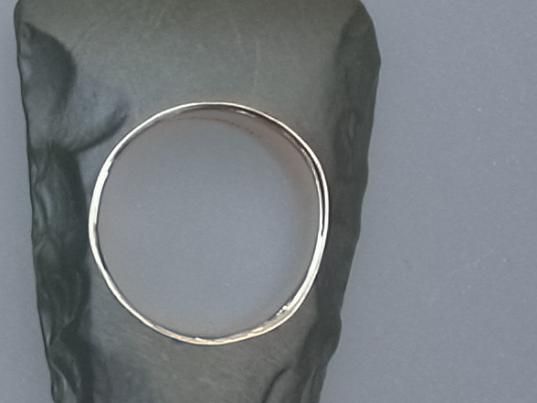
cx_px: -374
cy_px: 159
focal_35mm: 367
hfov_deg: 5.3
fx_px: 5693
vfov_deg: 4.1
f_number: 3.8
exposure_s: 1/66.9
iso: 100
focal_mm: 19.7
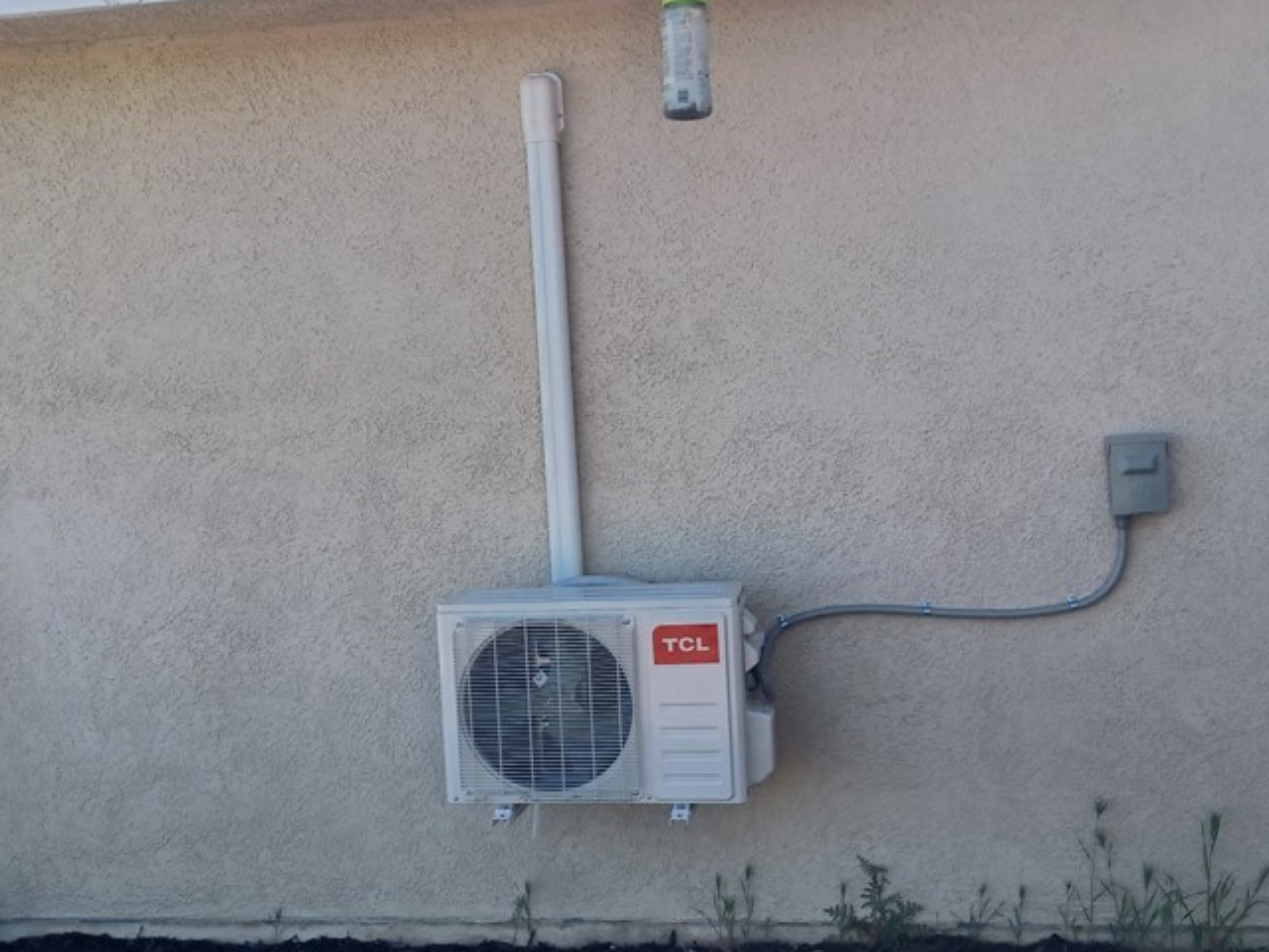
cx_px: 623
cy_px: 478
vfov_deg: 36.0
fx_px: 1466
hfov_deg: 46.8
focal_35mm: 40
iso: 32
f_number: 1.8
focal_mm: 4.6
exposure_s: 1/187
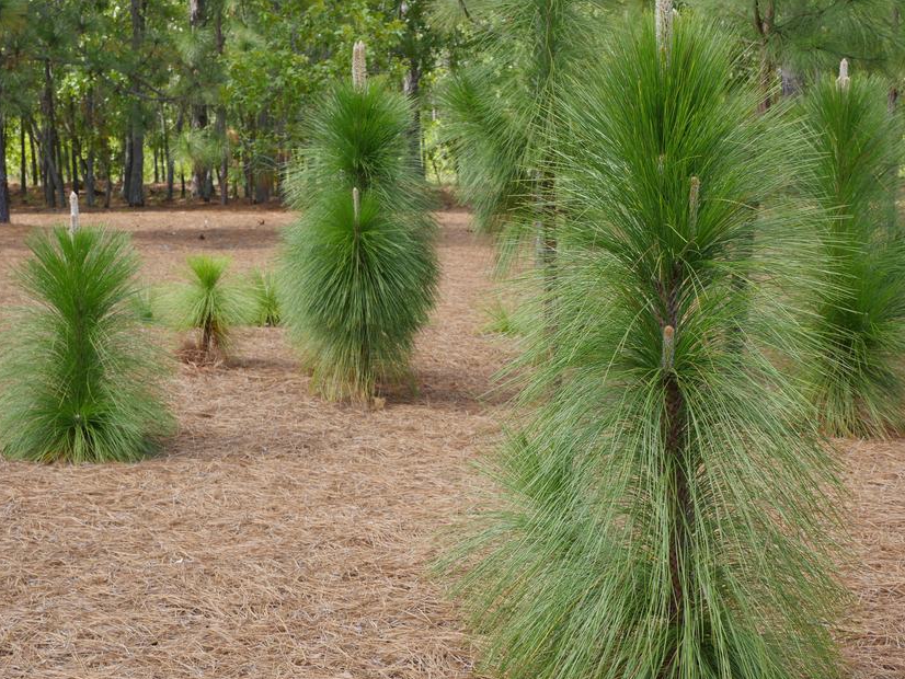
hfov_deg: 31.7
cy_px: 312
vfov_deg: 24.0
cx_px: 417
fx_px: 1595
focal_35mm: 61
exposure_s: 1/160
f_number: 6.3
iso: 200
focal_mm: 27
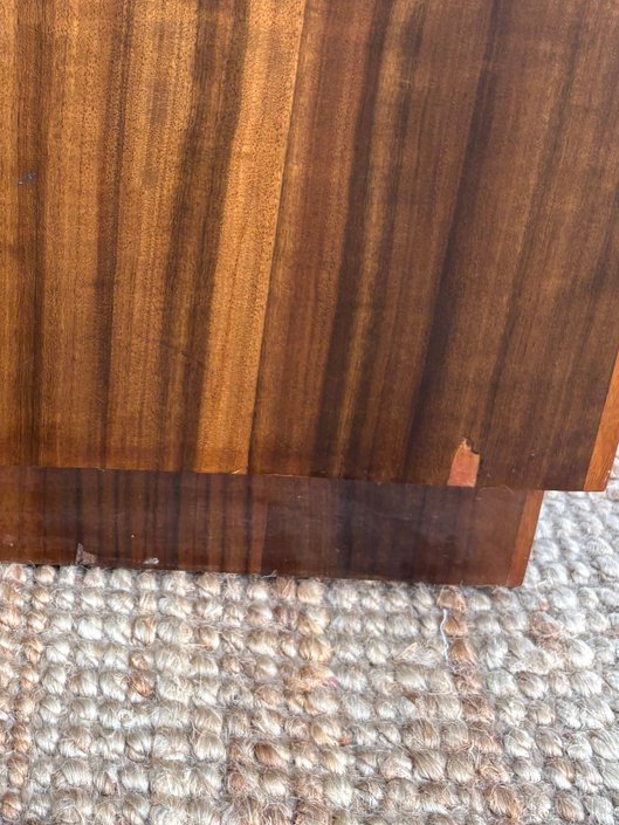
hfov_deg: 24.3
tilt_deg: -24.7
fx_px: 1406
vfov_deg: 32.2
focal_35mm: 59
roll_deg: +0.7
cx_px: 94
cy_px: 222
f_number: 1.6
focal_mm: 5.96
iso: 64
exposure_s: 1/122
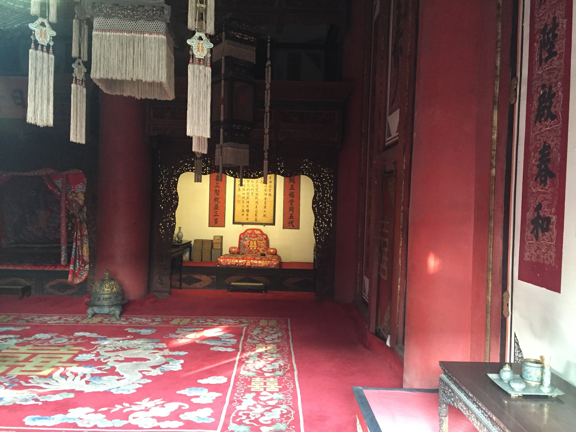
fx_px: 483
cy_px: 216
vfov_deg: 48.2
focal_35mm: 29
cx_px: 288
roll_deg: -1.3
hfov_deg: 61.7
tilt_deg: +0.1
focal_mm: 4.15
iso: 250
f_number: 2.2
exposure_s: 1/17
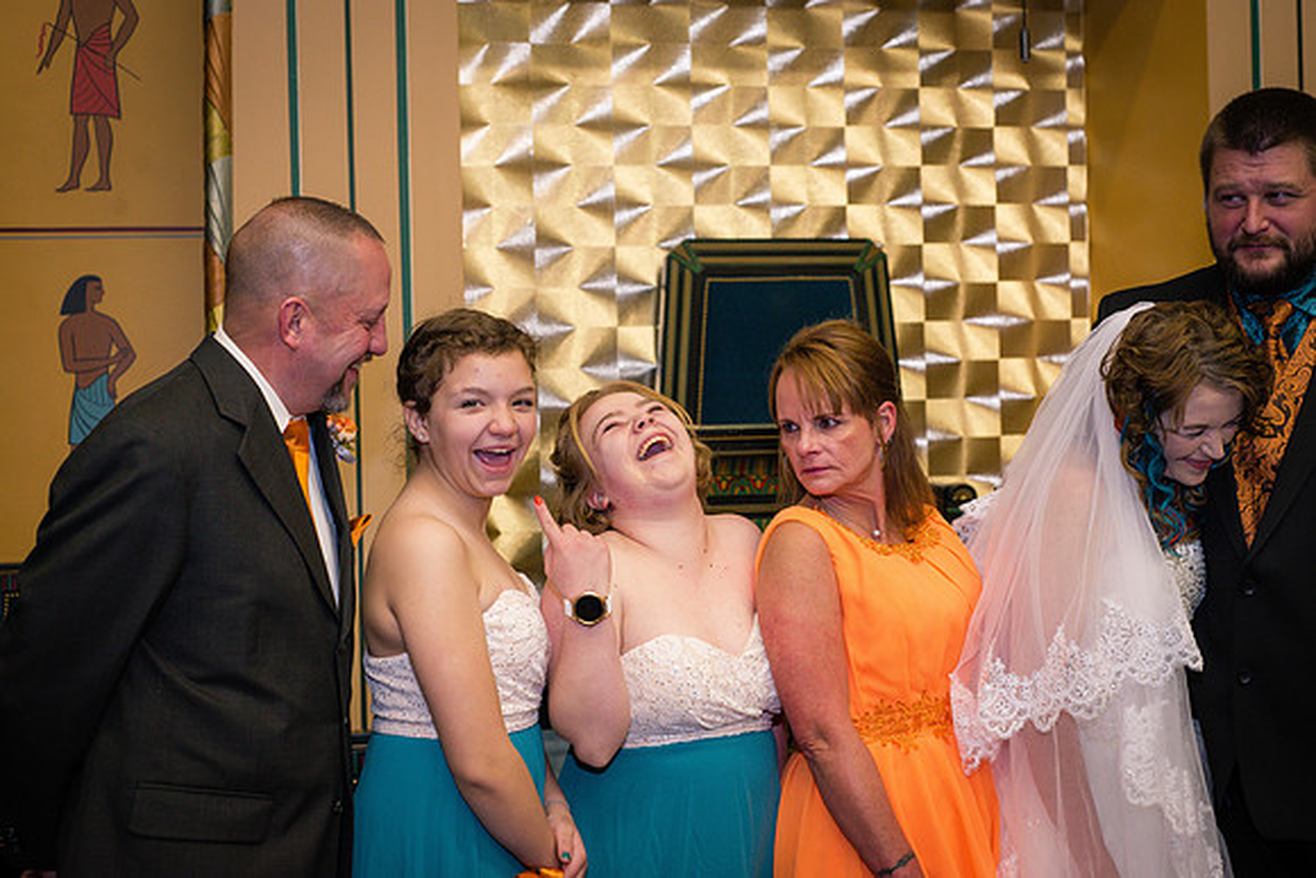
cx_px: 658
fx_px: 1828
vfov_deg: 27.0
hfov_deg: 39.6
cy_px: 439
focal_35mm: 50
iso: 800
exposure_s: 1/125
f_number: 5
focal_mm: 50
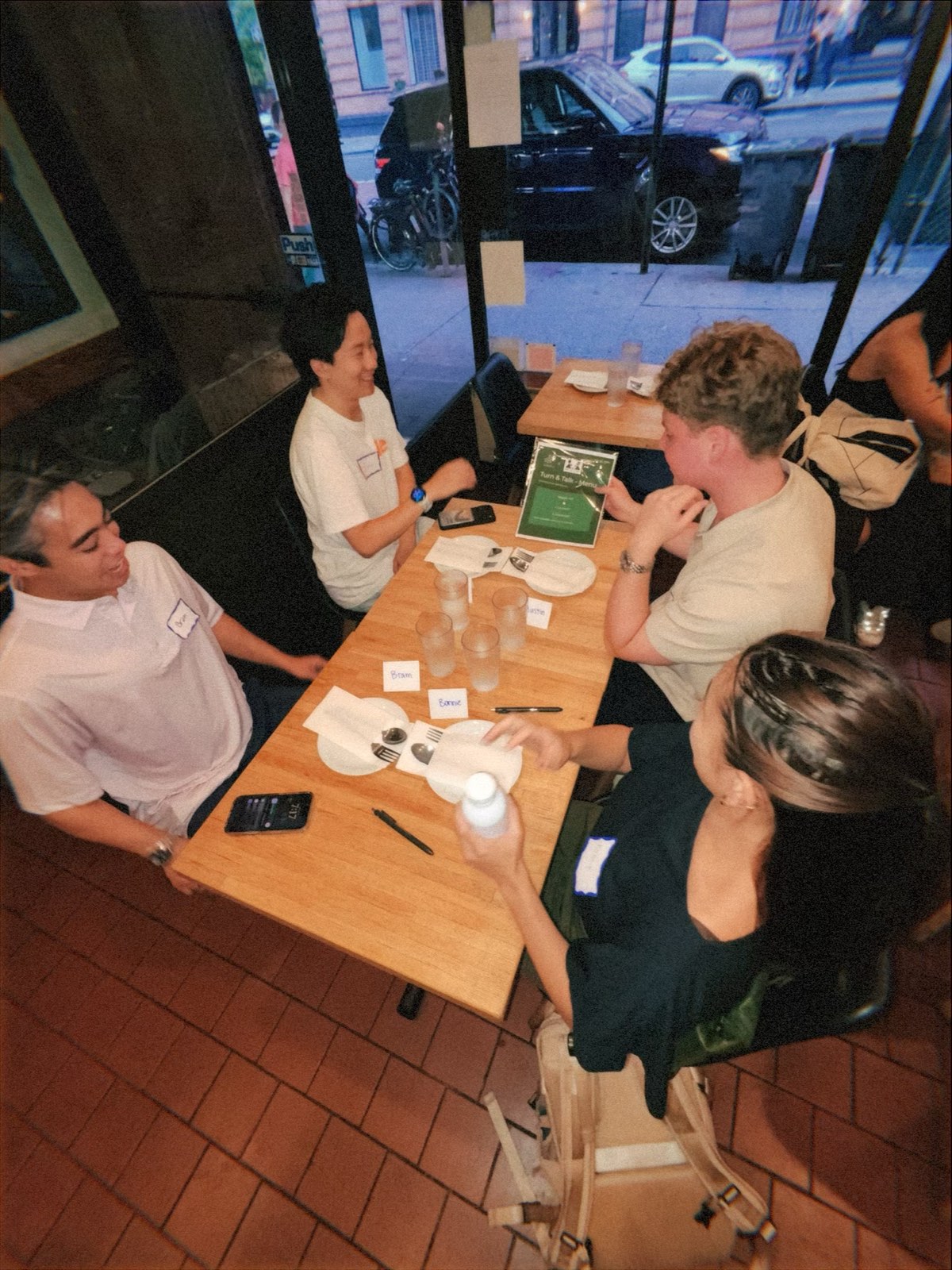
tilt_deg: -45.7
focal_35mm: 15
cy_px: 635
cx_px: 476
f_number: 2.2
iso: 200
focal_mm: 2.22
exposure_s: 1/60
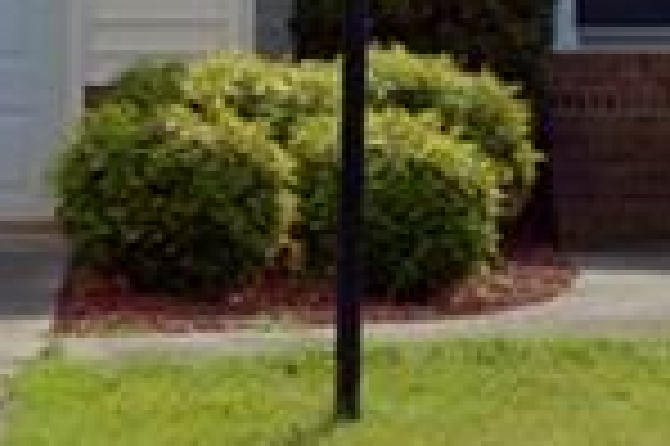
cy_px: -293
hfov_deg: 6.3
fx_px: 6135
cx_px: 409
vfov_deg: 4.1
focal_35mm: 330
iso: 100
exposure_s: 1/640
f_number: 4.8
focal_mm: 32
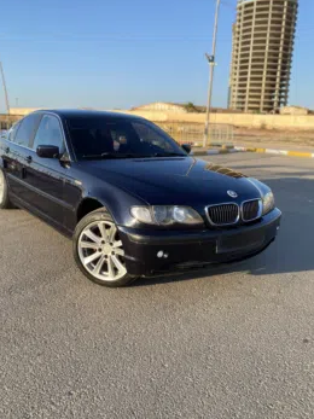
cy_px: 187
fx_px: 363
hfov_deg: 46.7
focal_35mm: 30
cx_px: 143
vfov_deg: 59.8
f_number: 1.8
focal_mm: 4.25
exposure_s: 1/606
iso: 32
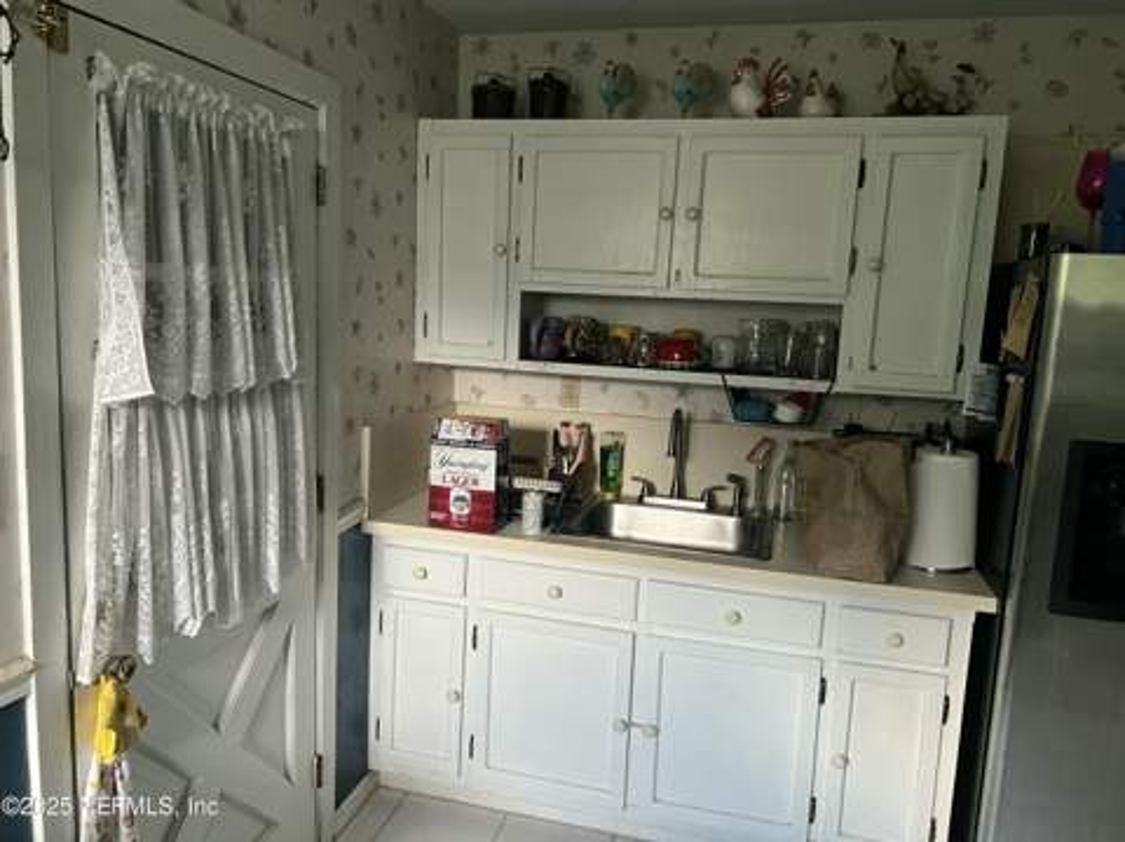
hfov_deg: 67.4
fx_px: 844
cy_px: 421
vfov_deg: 53.0
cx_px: 562
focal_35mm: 26
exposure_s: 1/60
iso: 250
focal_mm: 5.7
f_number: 1.5
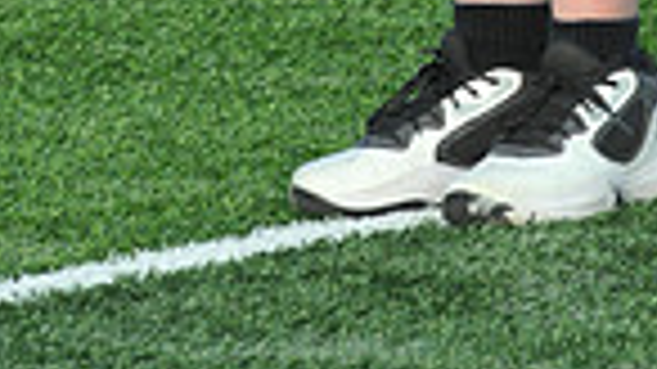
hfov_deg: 2.6
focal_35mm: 830
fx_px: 14454
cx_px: 423
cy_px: -752
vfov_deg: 1.5
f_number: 13
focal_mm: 200
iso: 1600
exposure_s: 1/250
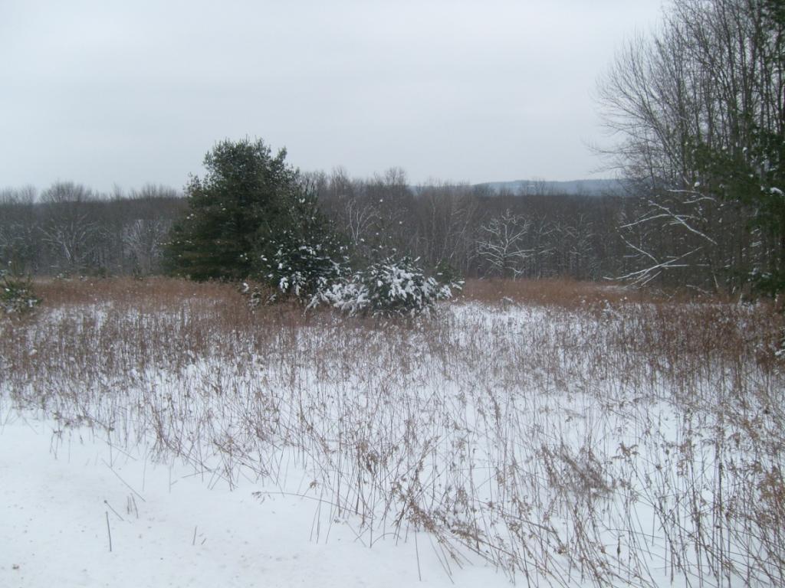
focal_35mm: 35
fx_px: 794
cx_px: 392
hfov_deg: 52.6
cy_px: 294
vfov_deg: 40.7
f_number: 7.1
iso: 80
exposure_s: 1/250
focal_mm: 5.8
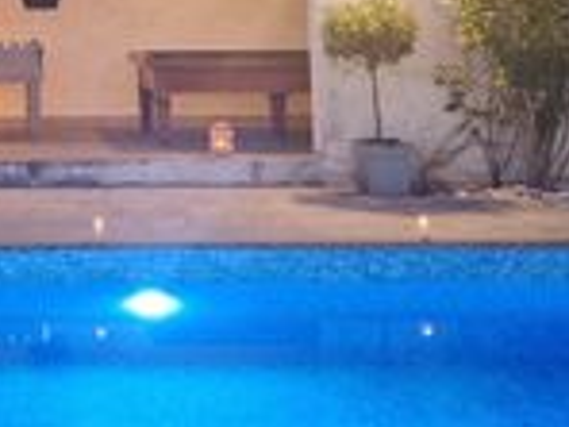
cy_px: -92
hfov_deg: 20.2
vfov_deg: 15.3
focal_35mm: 93
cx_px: -46
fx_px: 1529
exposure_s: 1/50
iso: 400
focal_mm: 6.4
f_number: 1.8
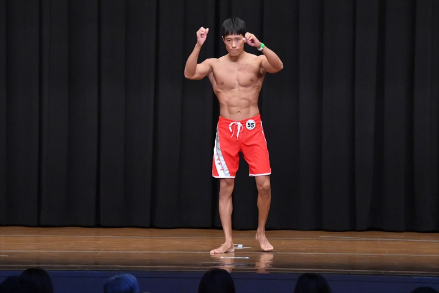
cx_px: 220
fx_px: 2645
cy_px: 146
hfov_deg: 9.5
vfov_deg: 6.3
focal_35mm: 217
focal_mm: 145
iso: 8000
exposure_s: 1/400
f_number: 5.6
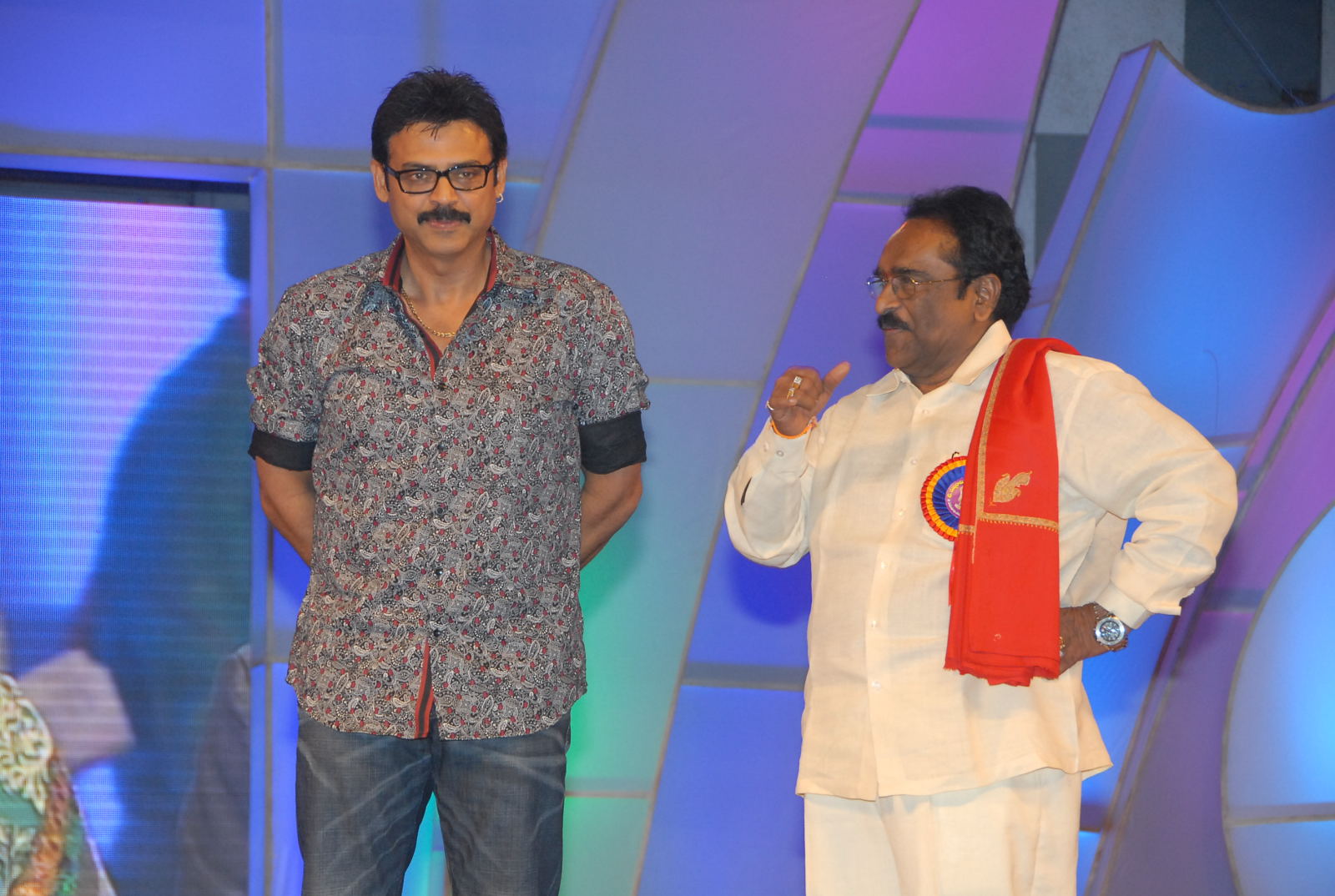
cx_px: 668
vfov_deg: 9.7
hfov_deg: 14.4
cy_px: 448
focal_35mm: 142
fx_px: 5295
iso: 800
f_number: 6.3
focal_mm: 95
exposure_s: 1/125
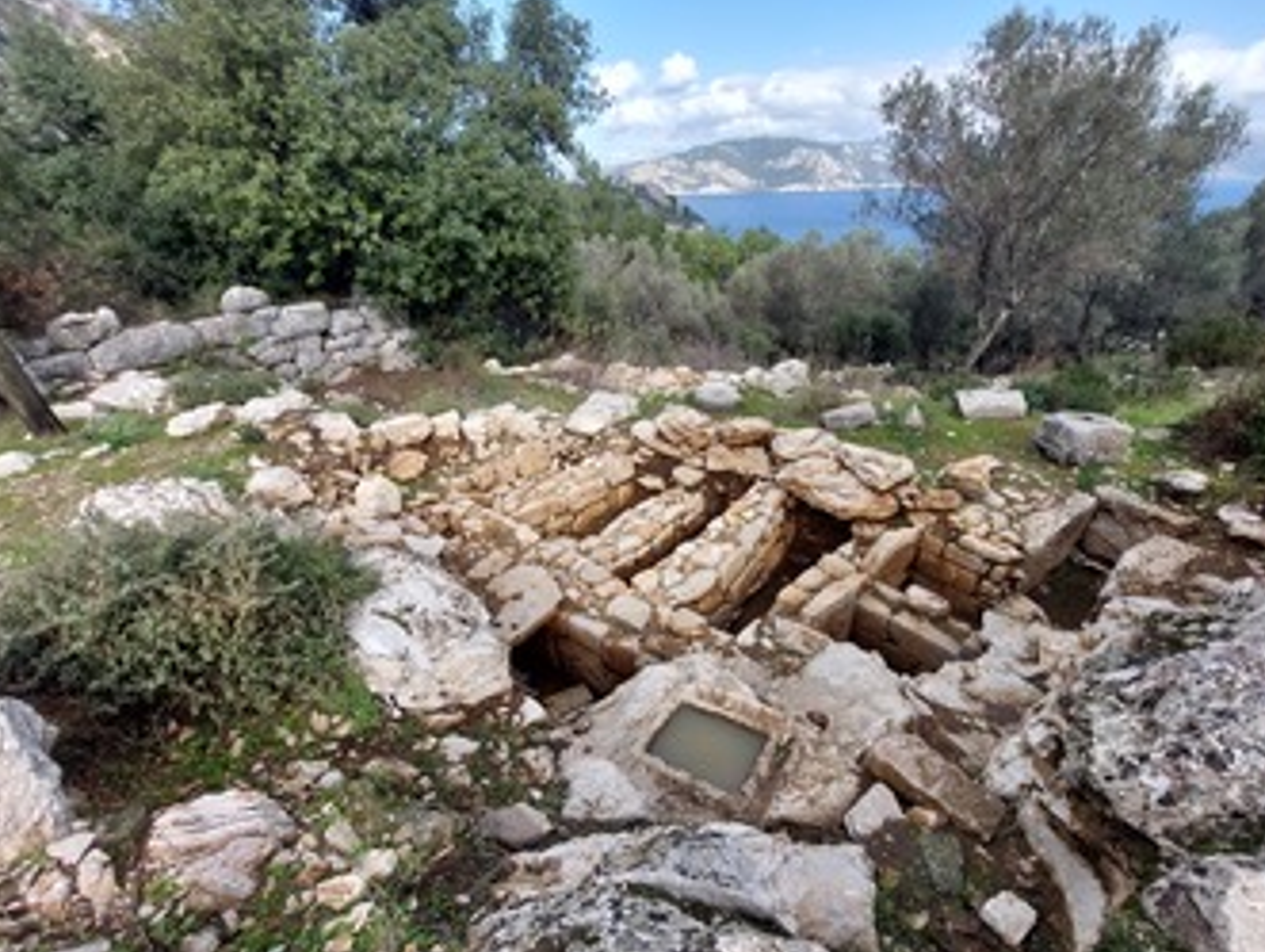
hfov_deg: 101.9
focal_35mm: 14
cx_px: 659
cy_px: 497
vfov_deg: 85.7
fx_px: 512
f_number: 2.2
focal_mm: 1.74
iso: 50
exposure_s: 1/787
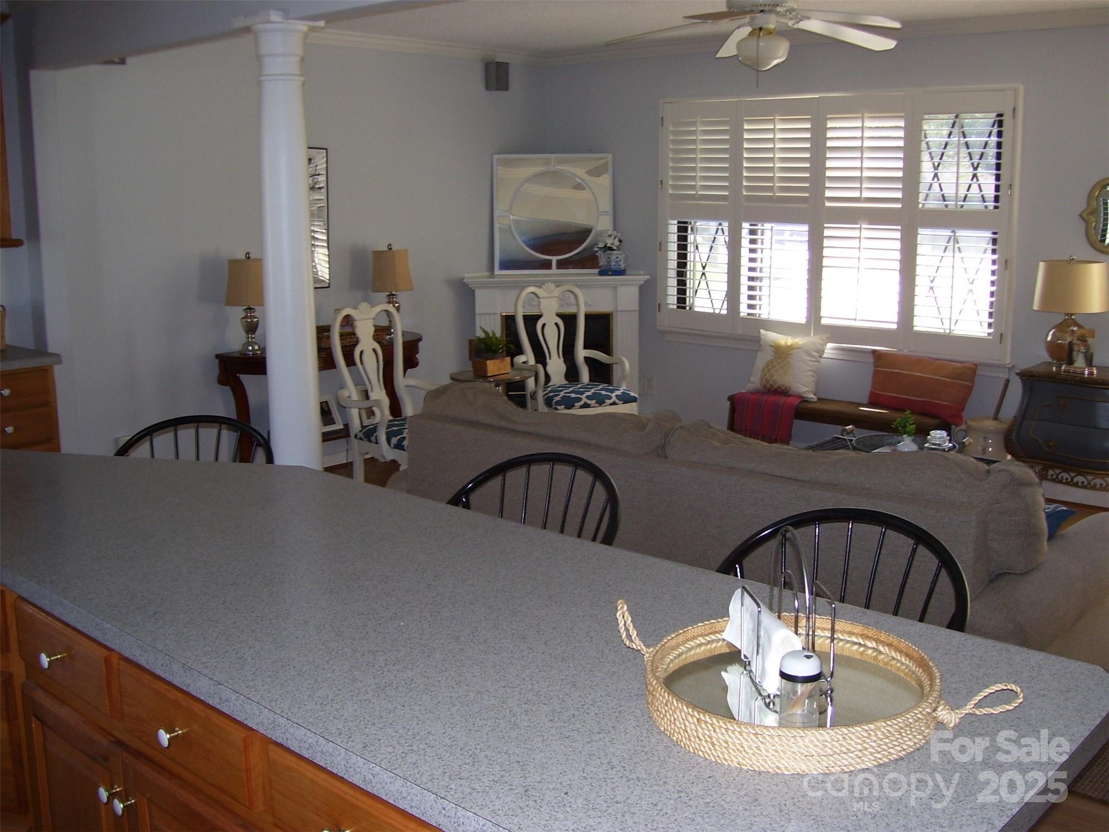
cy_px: 416
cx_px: 554
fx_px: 1153
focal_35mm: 36
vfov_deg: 39.7
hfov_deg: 51.4
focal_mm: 6
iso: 80
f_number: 2.7
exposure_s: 1/60
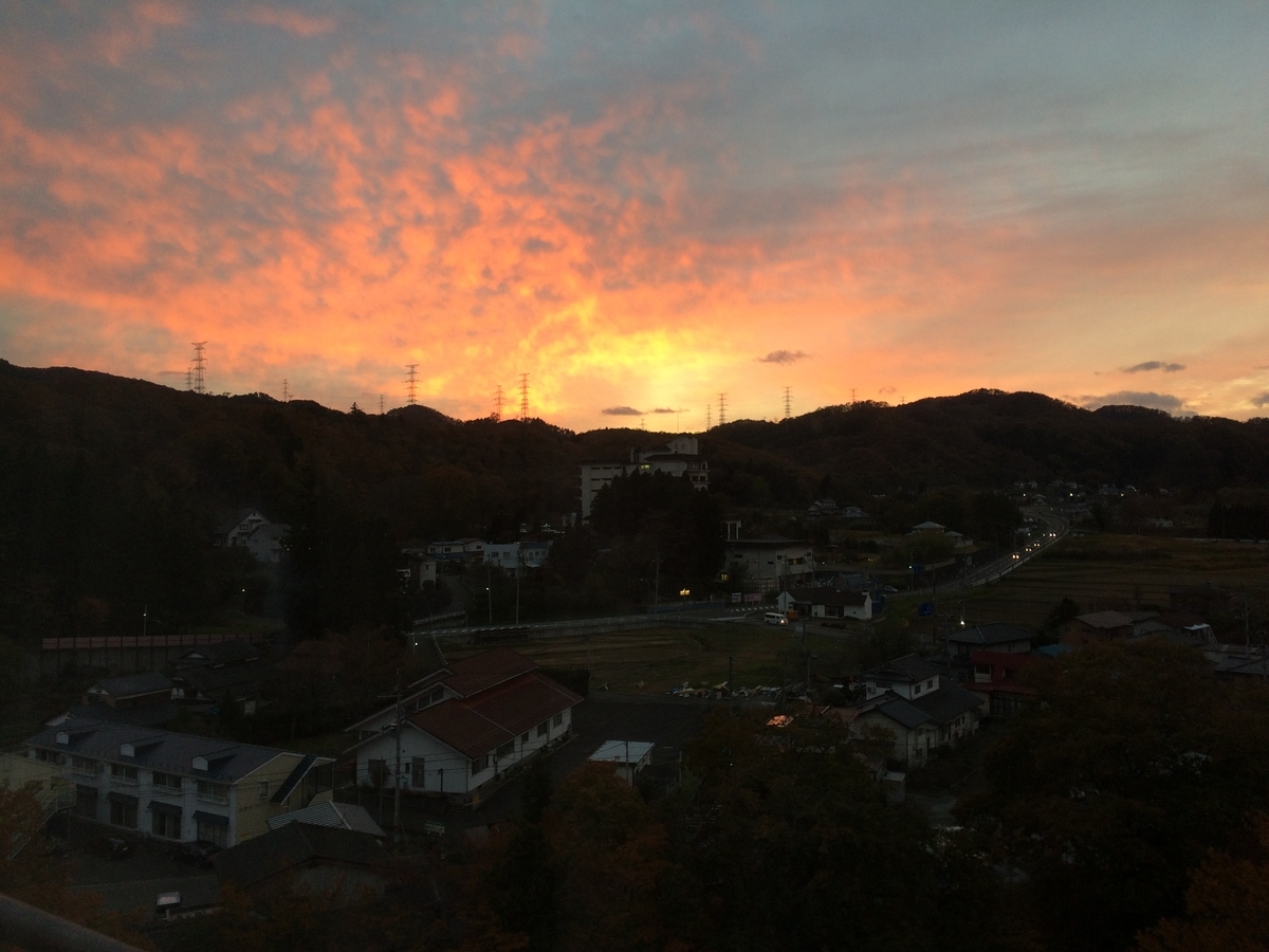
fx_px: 1063
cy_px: 476
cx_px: 634
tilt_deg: +2.1
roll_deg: +0.0
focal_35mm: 29
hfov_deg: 61.7
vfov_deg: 48.2
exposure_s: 1/60
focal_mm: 4.15
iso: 50
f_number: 2.2
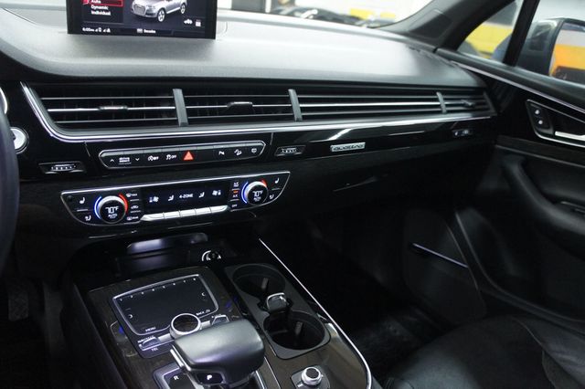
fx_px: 439
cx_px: 292
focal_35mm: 27
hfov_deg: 67.4
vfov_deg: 47.9
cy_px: 194
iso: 1600
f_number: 3.5
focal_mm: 18
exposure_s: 1/25
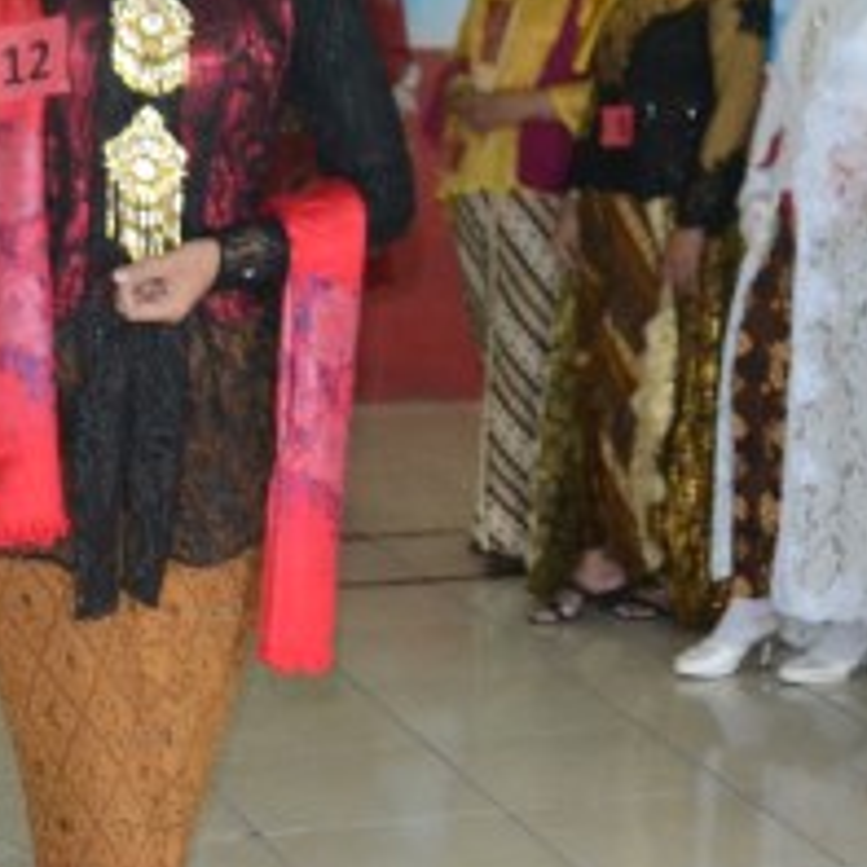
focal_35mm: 90
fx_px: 2550
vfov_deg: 19.3
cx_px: 863
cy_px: 449
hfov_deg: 18.8
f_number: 3.8
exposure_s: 1/160
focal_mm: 20
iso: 2000
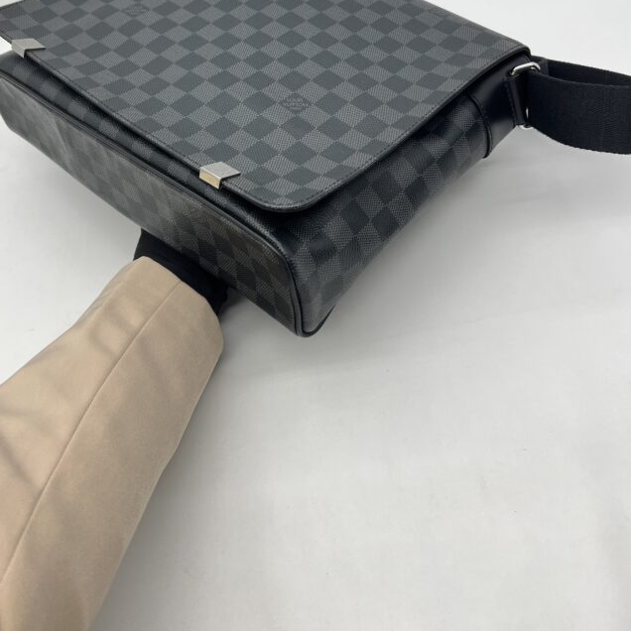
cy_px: 130
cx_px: 262
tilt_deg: -40.9
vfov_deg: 43.0
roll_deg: +9.9
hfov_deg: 44.8
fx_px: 763
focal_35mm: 37
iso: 40
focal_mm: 5.7
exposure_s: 1/100
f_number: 1.5
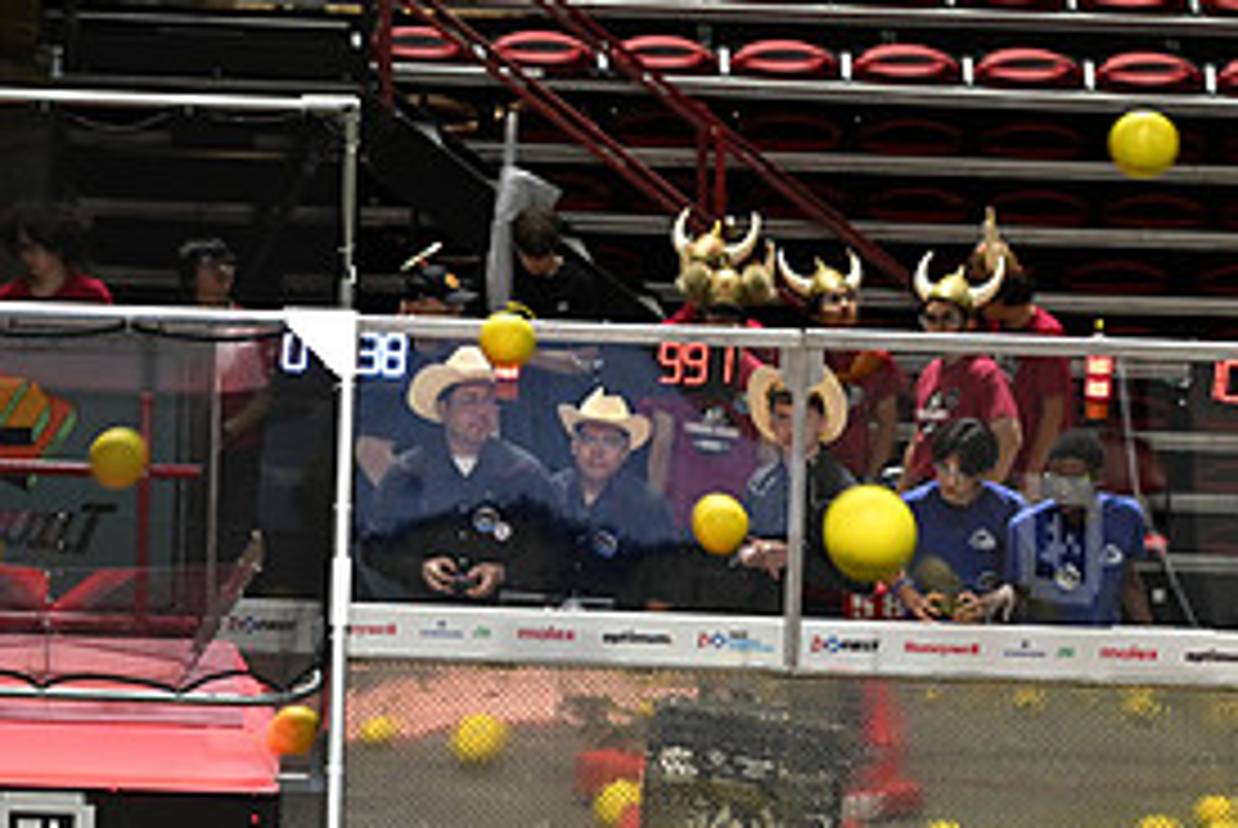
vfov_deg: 5.4
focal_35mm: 253
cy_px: 857
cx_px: 648
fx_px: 8709
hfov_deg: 8.1
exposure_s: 1/125
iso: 1000
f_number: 4
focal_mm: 120
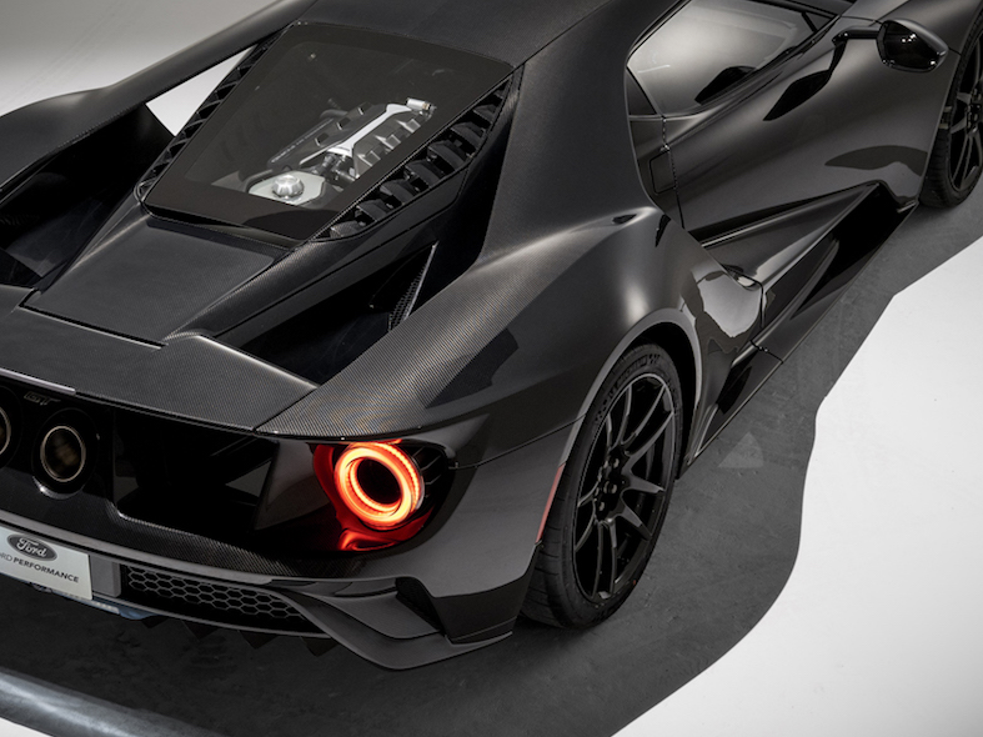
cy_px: 323
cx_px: 437
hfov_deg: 25.3
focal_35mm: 77
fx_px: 2186
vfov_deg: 19.1
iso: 400
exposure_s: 1/25
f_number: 5.6
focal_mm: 45
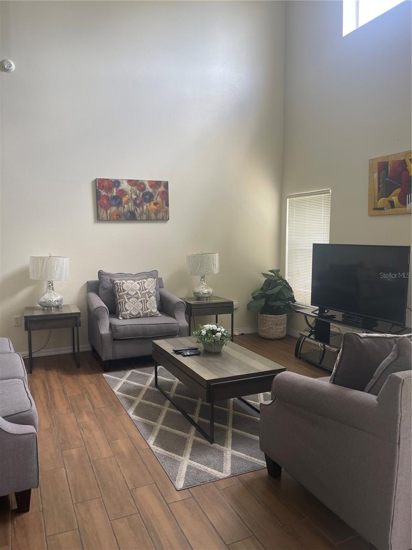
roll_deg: -0.1
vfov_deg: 69.4
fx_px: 397
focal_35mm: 25
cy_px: 275
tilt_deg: -6.3
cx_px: 206
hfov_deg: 54.9
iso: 64
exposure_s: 1/121
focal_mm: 5.1
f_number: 1.6
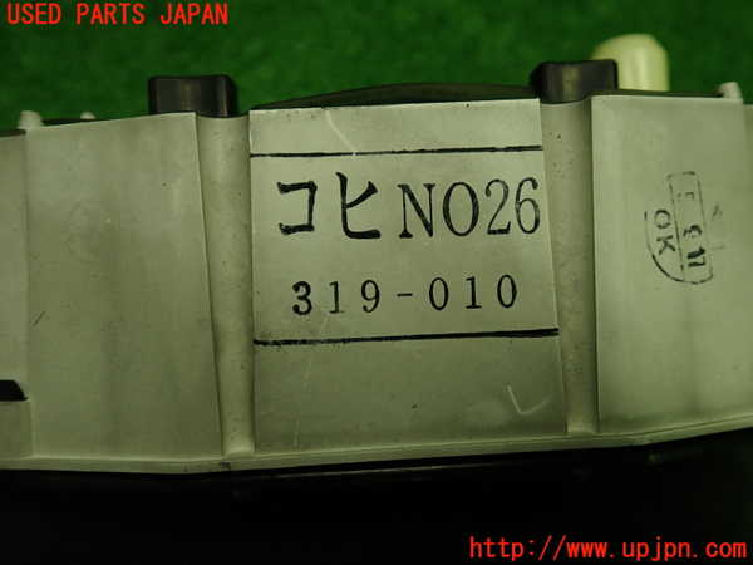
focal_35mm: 30
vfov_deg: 46.8
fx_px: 653
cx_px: 376
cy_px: 282
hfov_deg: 60.0
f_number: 2.3
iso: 100
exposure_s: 1/60
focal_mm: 5.4
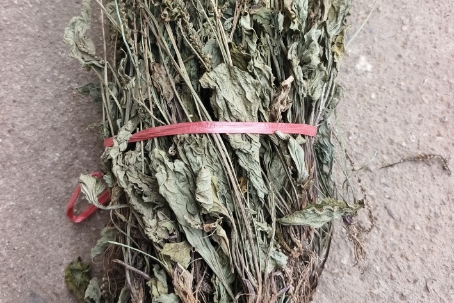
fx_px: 454
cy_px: 86
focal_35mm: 36
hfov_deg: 53.1
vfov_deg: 36.3
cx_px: 215
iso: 125
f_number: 1.75
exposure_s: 1/100
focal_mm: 5.5
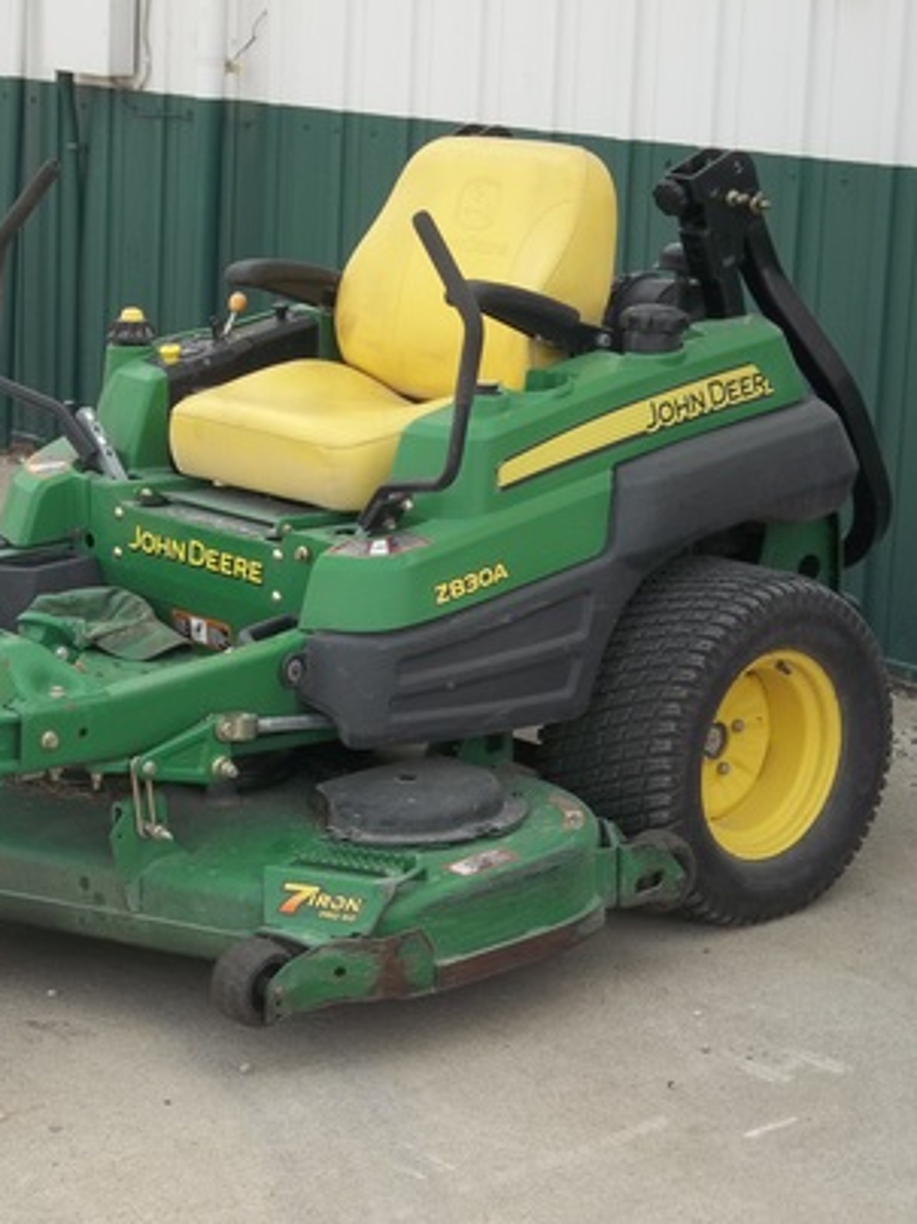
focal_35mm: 85
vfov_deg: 23.0
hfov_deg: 17.3
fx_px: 3004
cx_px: 246
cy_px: 607
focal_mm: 11.2
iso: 80
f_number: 5.6
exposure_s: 1/125
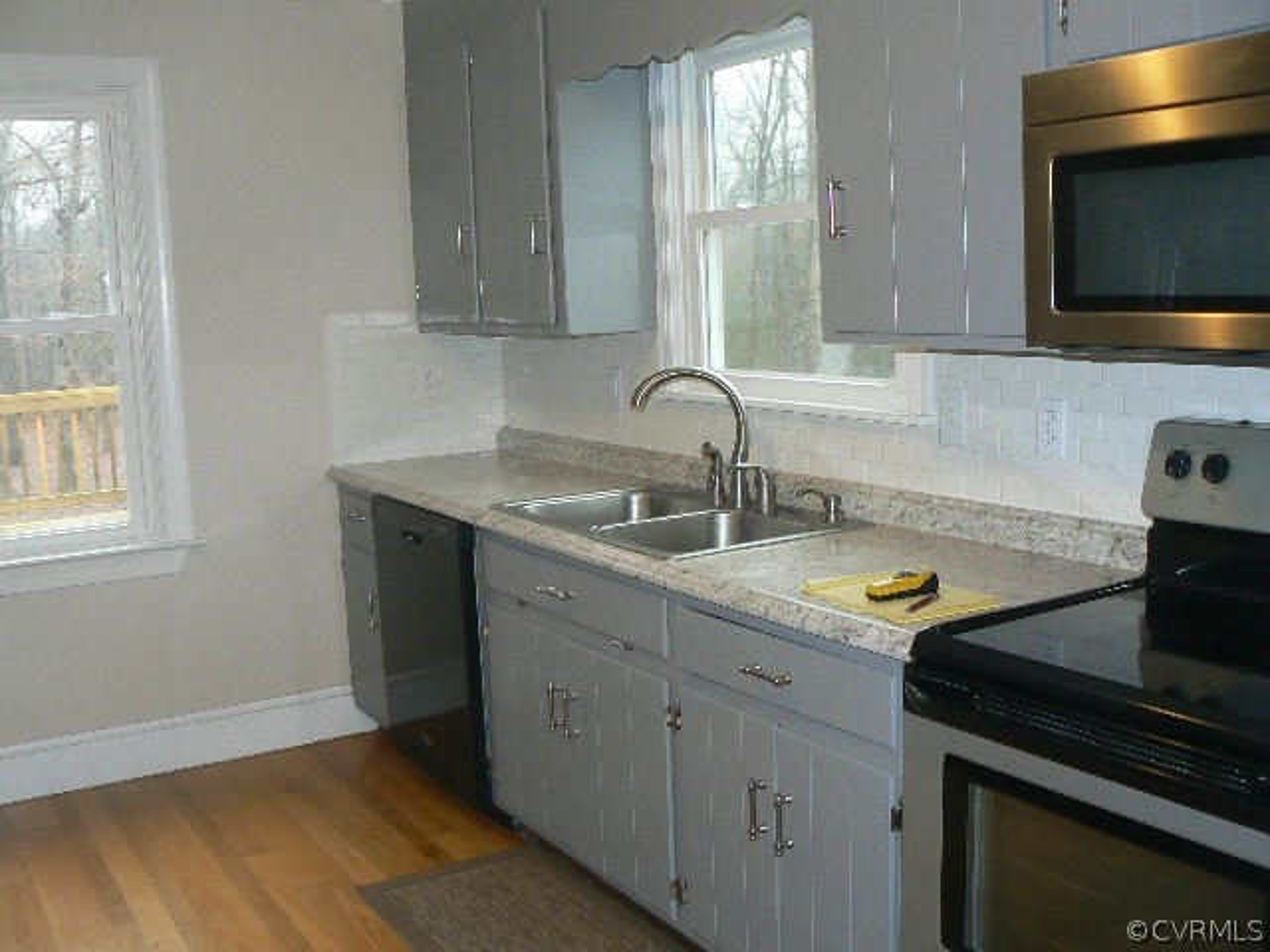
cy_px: 476
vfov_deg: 39.7
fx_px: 1321
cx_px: 635
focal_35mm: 36
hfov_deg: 51.4
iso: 100
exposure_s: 1/30
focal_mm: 6
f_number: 2.8
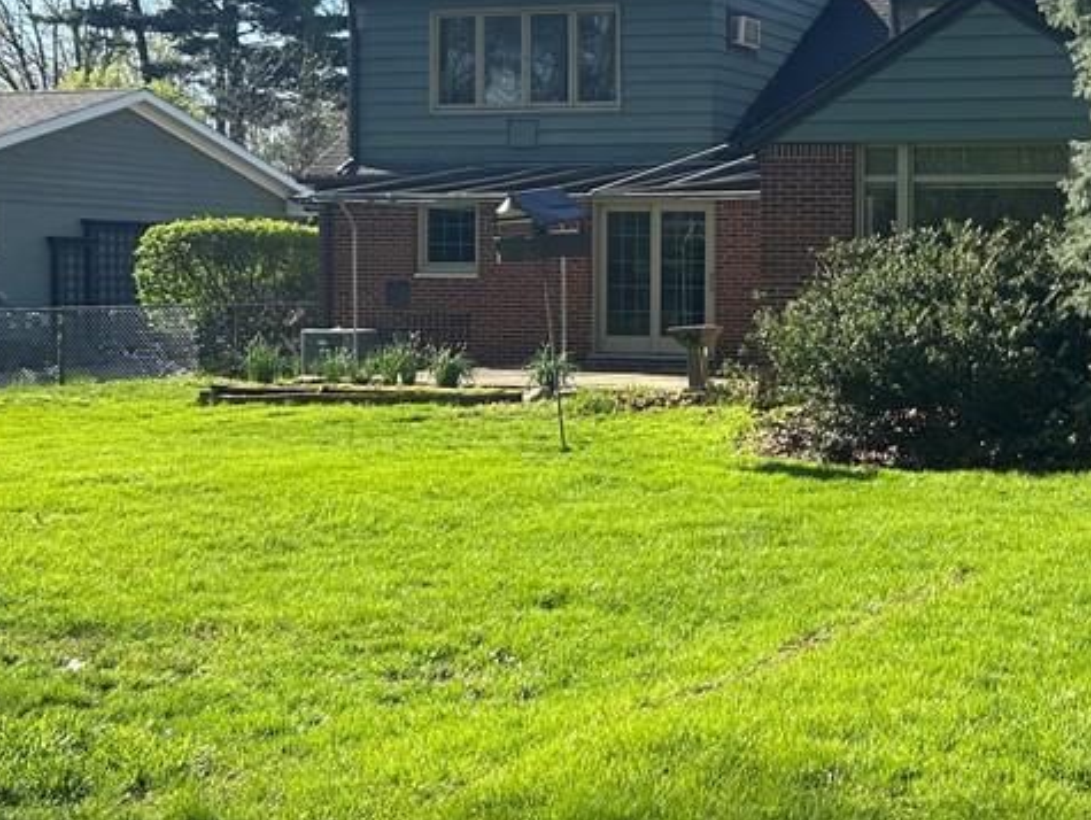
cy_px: 310
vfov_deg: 26.1
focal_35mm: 56
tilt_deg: -0.8
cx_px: 1073
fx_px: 1766
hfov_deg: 31.9
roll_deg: +0.6
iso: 50
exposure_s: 1/1808
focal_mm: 5.7
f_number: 1.5
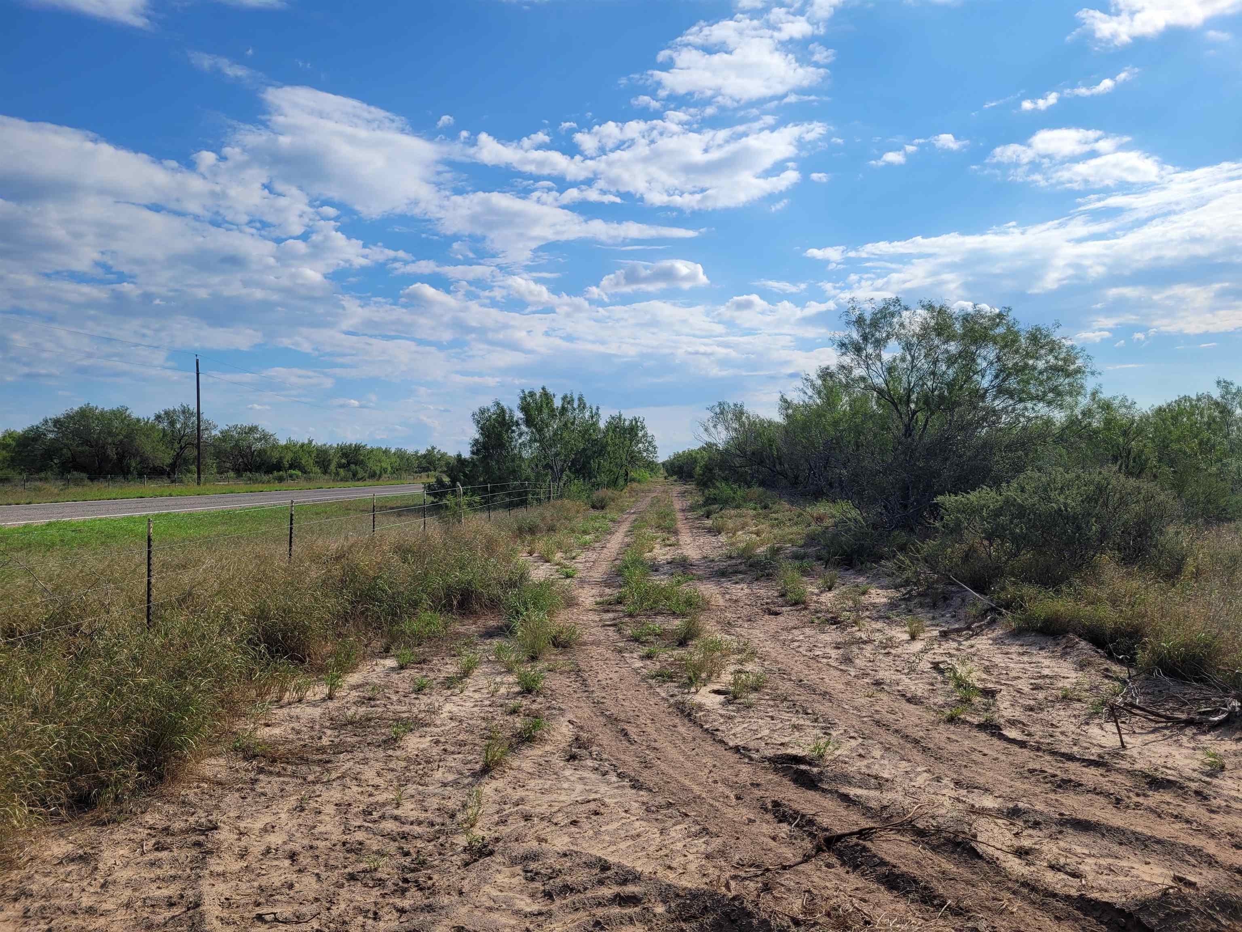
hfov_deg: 67.3
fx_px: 933
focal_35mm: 26
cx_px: 621
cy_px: 466
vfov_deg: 53.1
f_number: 1.8
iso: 40
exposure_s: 1/4505
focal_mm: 5.4
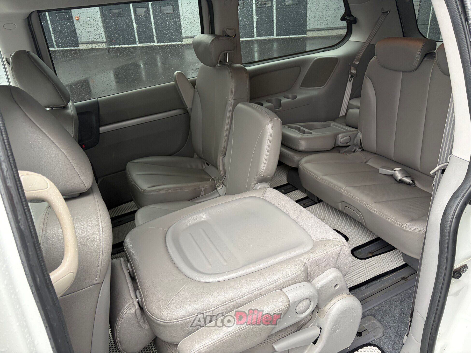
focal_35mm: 26
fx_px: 354
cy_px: 176
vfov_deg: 53.1
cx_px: 236
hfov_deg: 67.3
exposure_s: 1/122
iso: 125
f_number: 1.6
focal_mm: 5.96
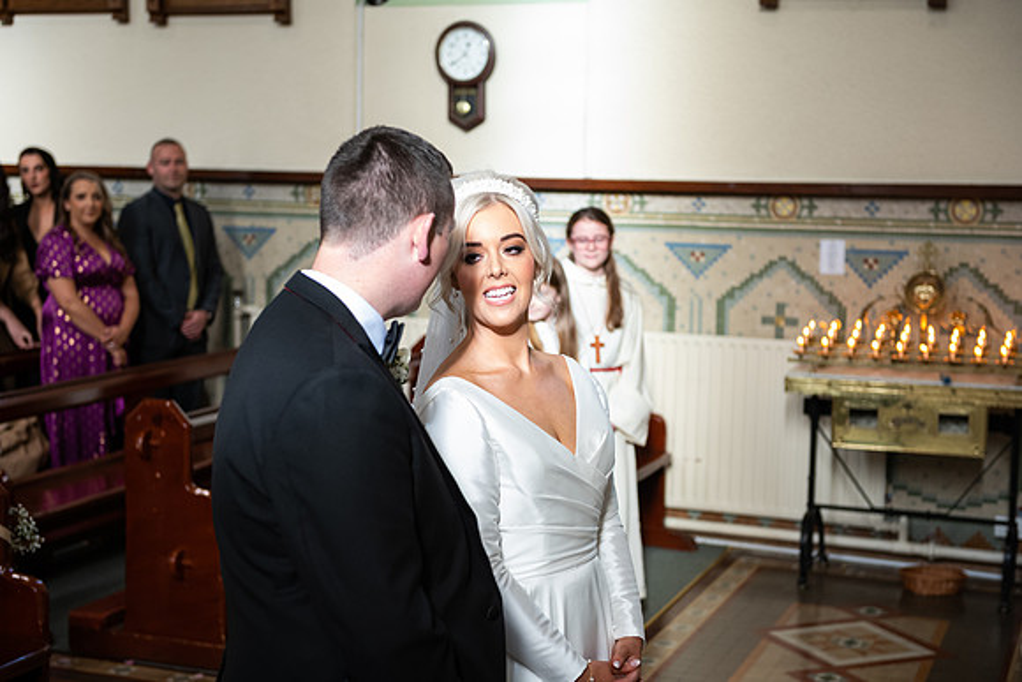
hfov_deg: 34.5
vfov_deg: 23.4
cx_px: 511
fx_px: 1647
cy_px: 341
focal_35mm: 58
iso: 800
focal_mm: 58
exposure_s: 1/160
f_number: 3.5
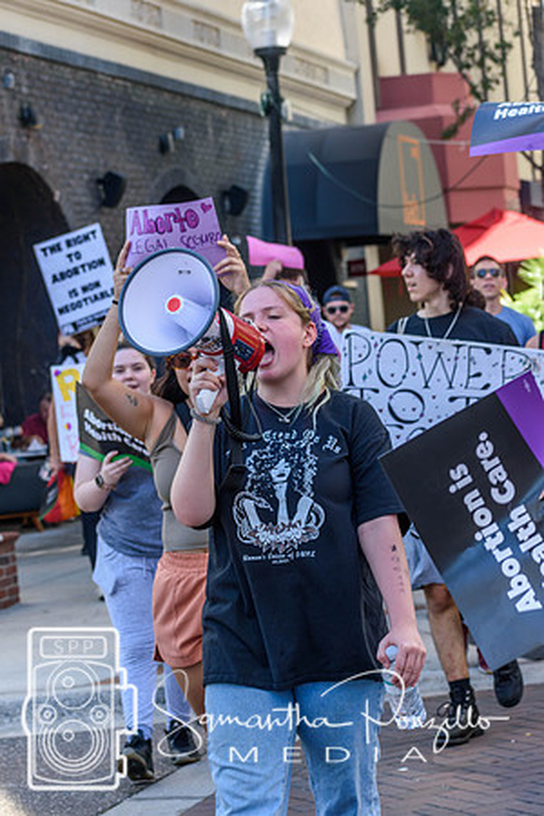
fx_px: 2380
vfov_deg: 19.5
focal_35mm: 105
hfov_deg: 13.0
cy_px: 408
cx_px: 272
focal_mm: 70
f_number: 5.6
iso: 400
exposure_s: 1/500
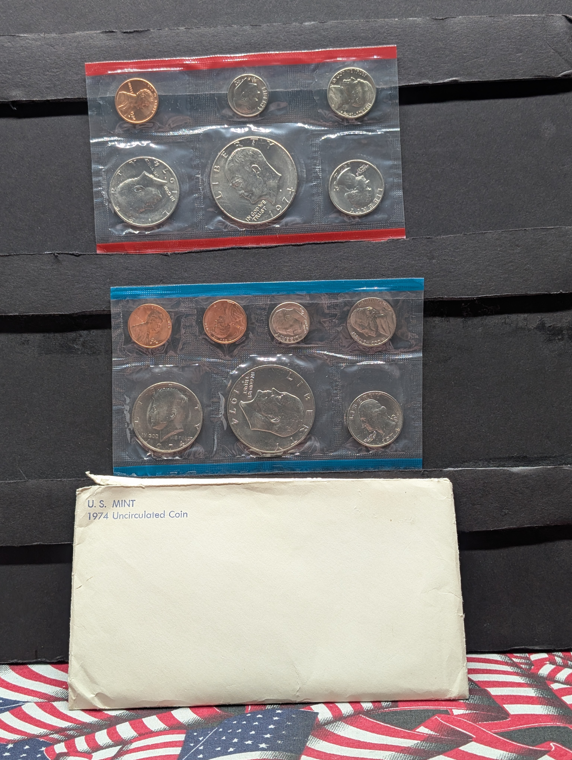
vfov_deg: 38.9
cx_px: 286
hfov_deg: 29.7
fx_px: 1077
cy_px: 380
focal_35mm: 49
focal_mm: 6.9
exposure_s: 1/43.6
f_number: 1.68
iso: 40
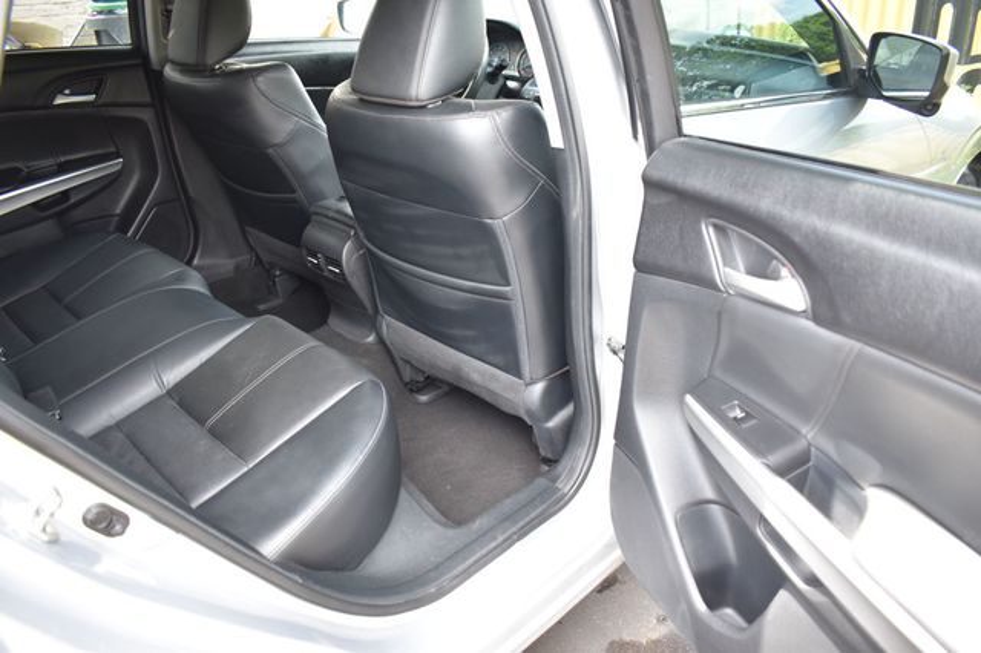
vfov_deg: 47.9
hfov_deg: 67.4
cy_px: 326
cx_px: 490
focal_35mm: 27
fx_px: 735
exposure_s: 1/60
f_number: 4
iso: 400
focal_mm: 18
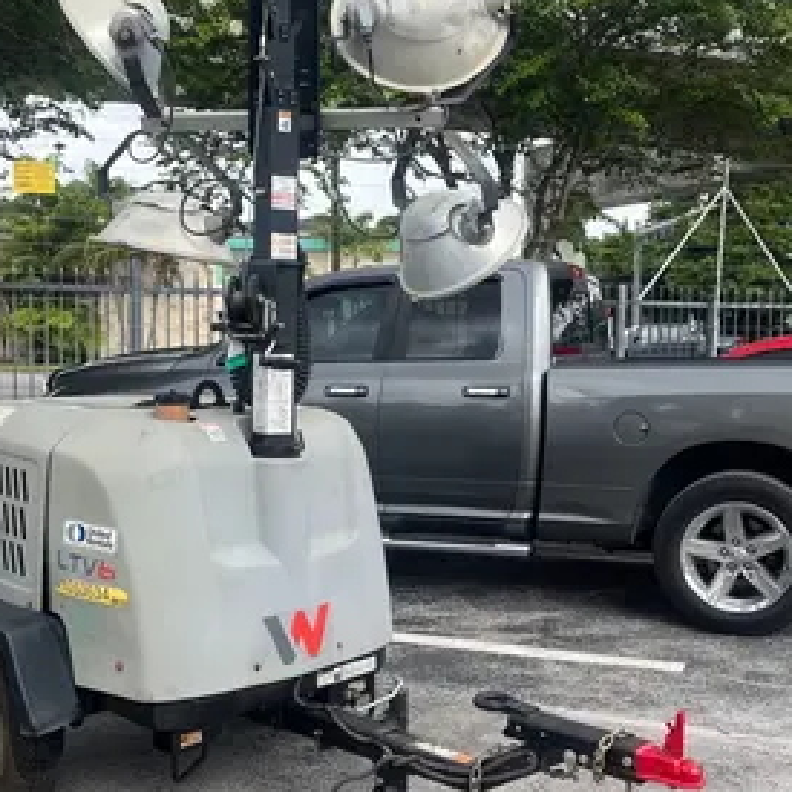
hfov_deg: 36.8
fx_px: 1191
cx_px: 369
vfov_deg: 36.7
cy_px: 442
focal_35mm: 46
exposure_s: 1/1536
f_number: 1.6
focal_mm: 5.1
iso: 50
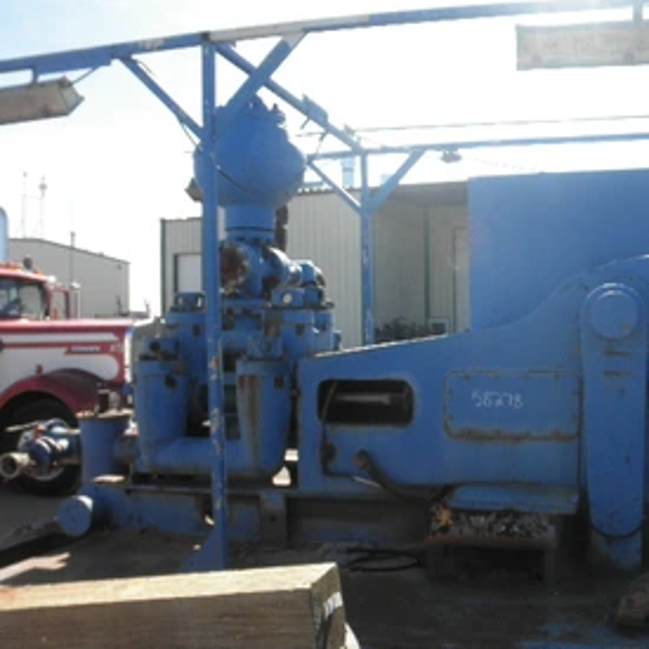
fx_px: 764
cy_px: 337
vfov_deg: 46.0
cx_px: 453
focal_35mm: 36
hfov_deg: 45.1
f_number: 3
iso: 64
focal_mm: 5
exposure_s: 1/400
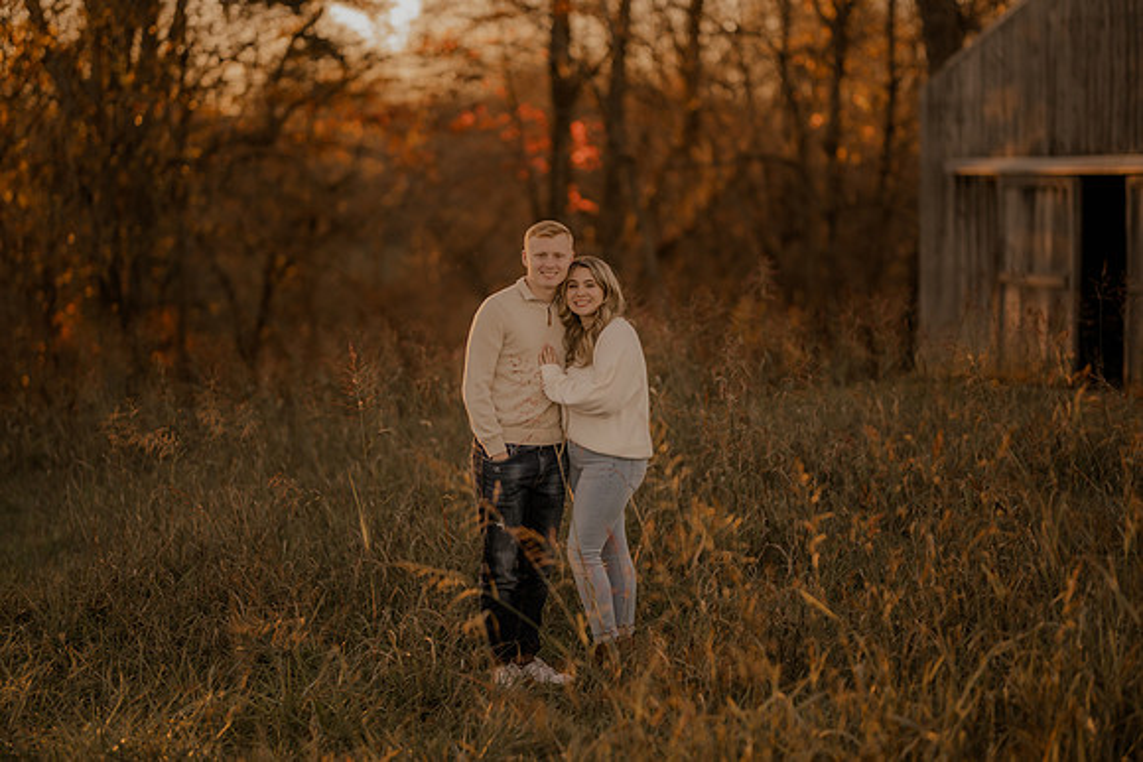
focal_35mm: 85
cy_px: 381
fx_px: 2699
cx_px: 572
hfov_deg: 23.9
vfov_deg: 16.1
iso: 200
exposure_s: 1/800
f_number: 1.4
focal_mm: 85
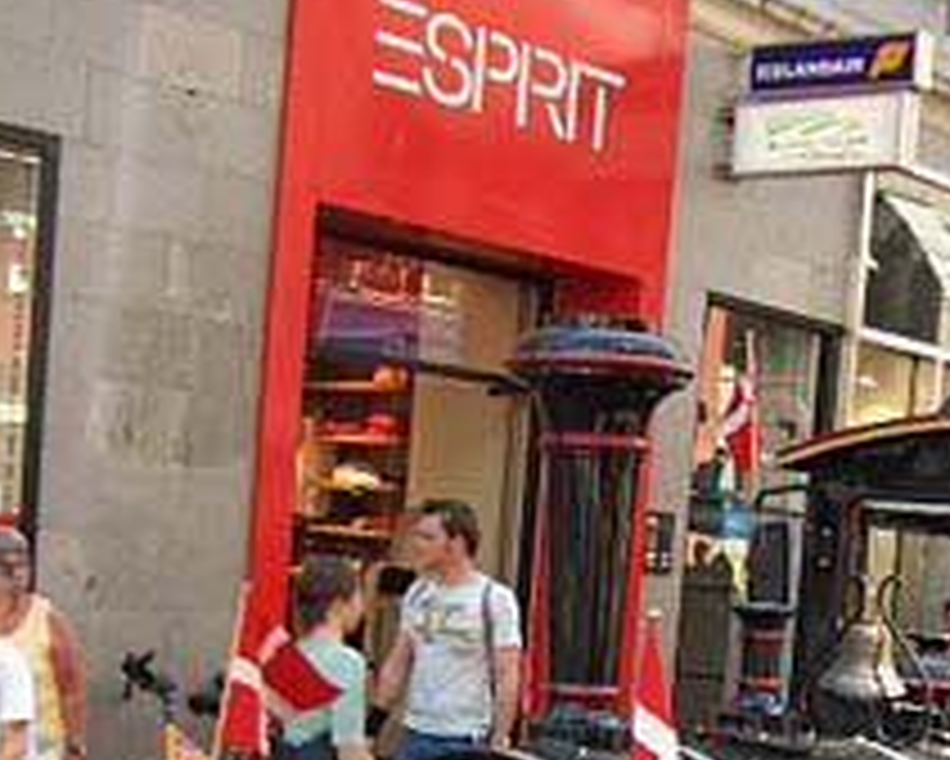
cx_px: 630
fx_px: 2053
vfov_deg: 19.9
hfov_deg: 25.9
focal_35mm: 73
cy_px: 868
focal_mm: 5.8
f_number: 2.6
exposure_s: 1/160
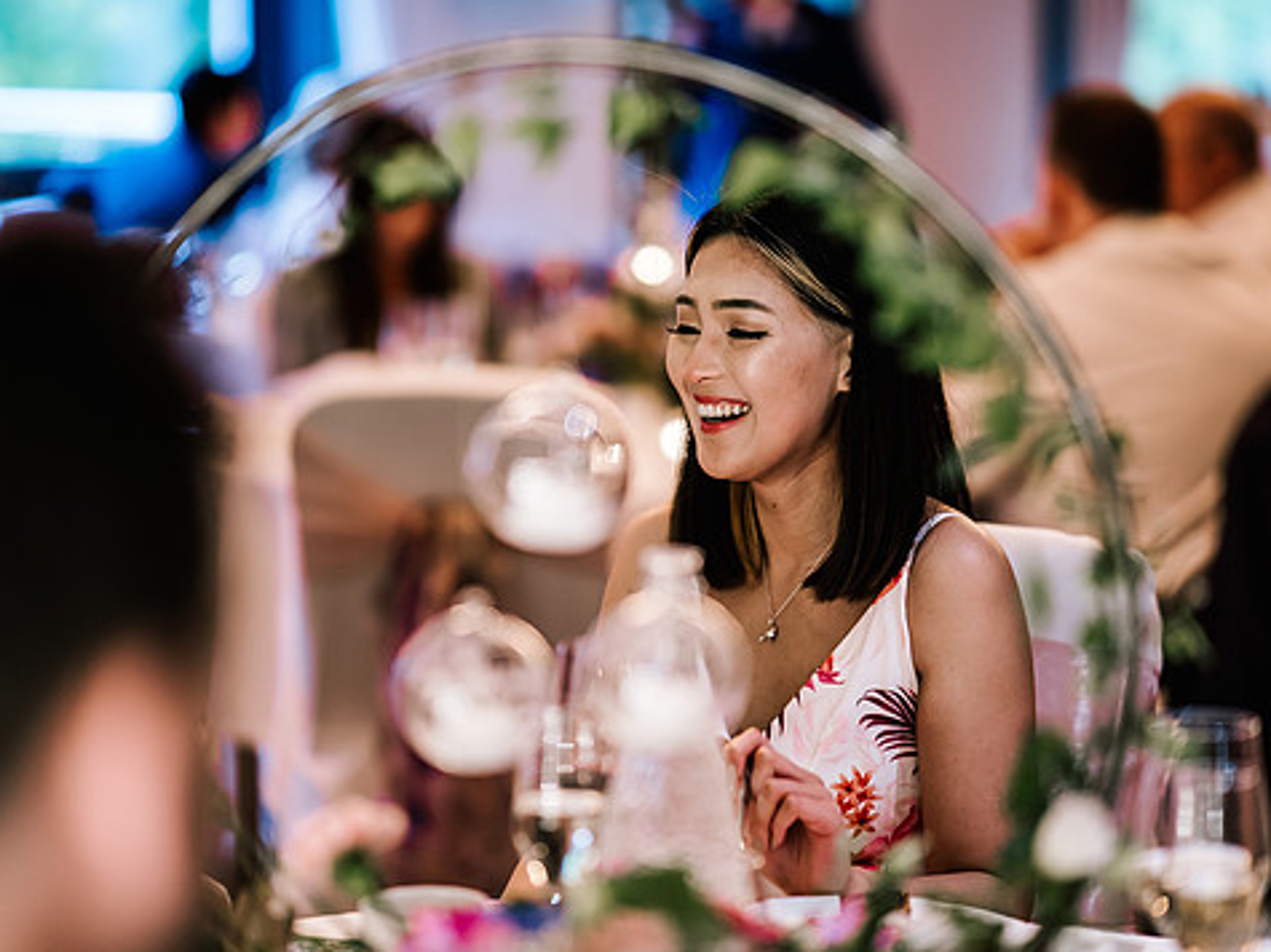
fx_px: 3818
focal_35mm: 104
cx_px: 621
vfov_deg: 14.2
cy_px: 469
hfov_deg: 18.9
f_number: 1.4
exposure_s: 1/250
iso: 1000
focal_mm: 85
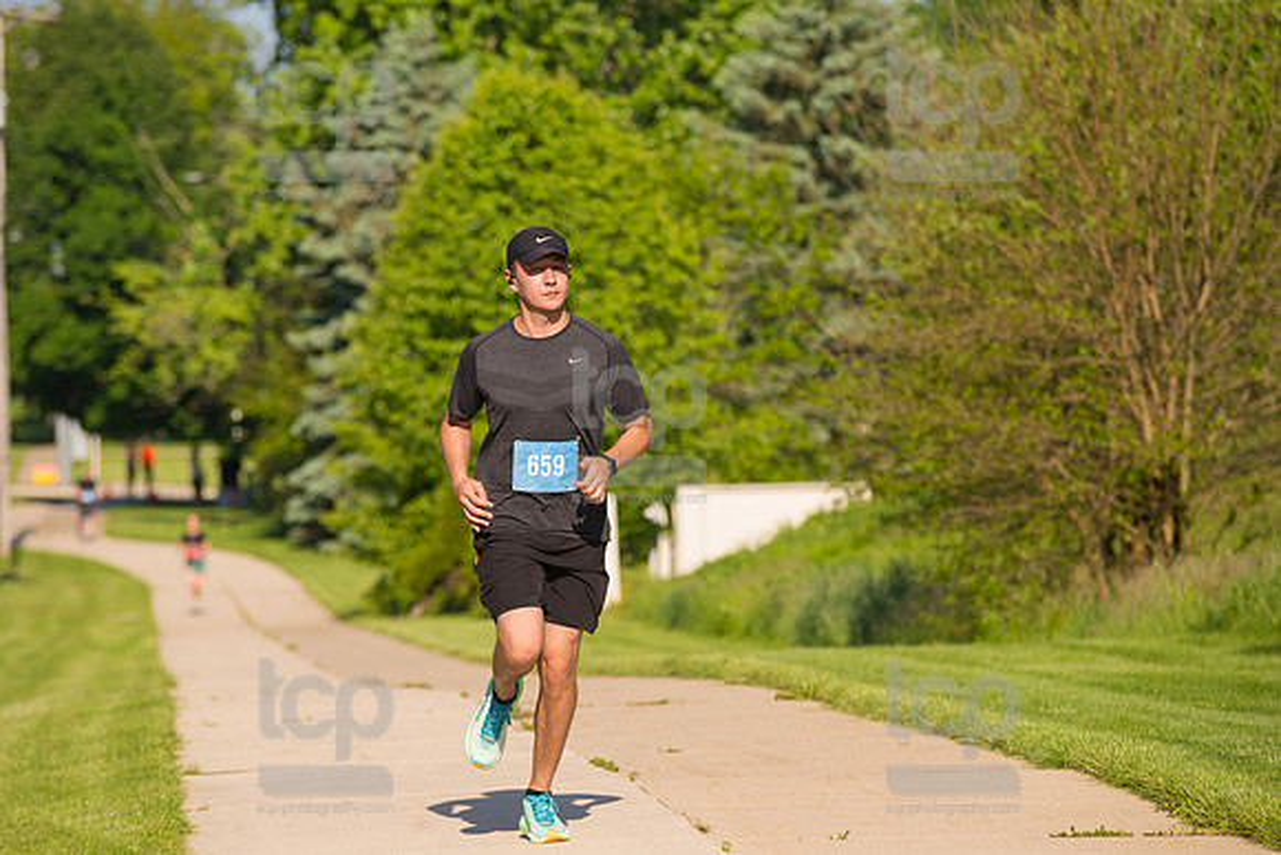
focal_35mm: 200
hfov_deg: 10.3
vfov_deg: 6.9
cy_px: 428
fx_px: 7118
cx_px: 640
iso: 400
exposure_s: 1/2000
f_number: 5.6
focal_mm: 200
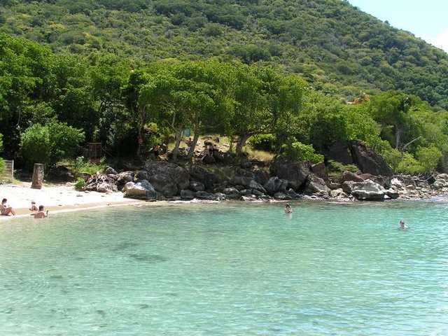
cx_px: 224
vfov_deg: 30.9
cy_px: 168
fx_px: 608
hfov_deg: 40.4
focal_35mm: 47
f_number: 5.6
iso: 50
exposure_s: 1/200
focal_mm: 7.3
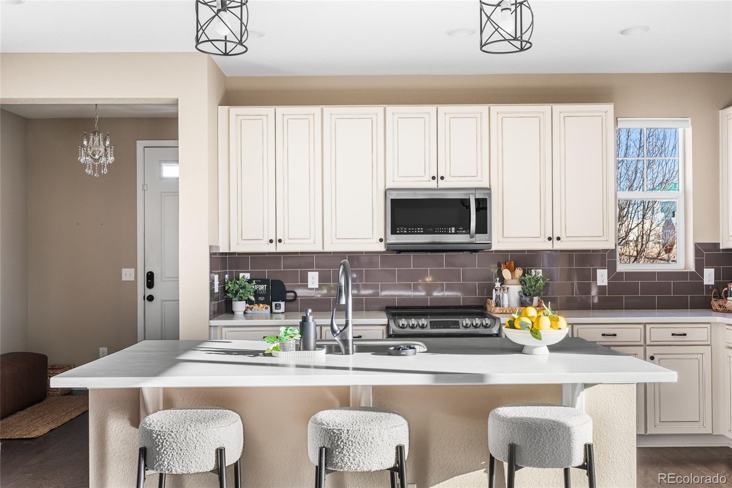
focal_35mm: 32
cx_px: 366
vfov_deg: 40.5
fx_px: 661
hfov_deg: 58.0
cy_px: 244
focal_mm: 32.5
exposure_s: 1/8
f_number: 8
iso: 125
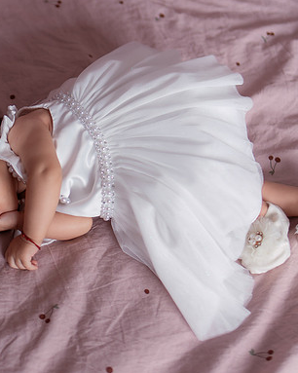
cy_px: 179
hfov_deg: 21.8
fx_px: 750
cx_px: 14
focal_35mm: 68
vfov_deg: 27.9
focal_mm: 35
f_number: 1.8
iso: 160
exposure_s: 1/200
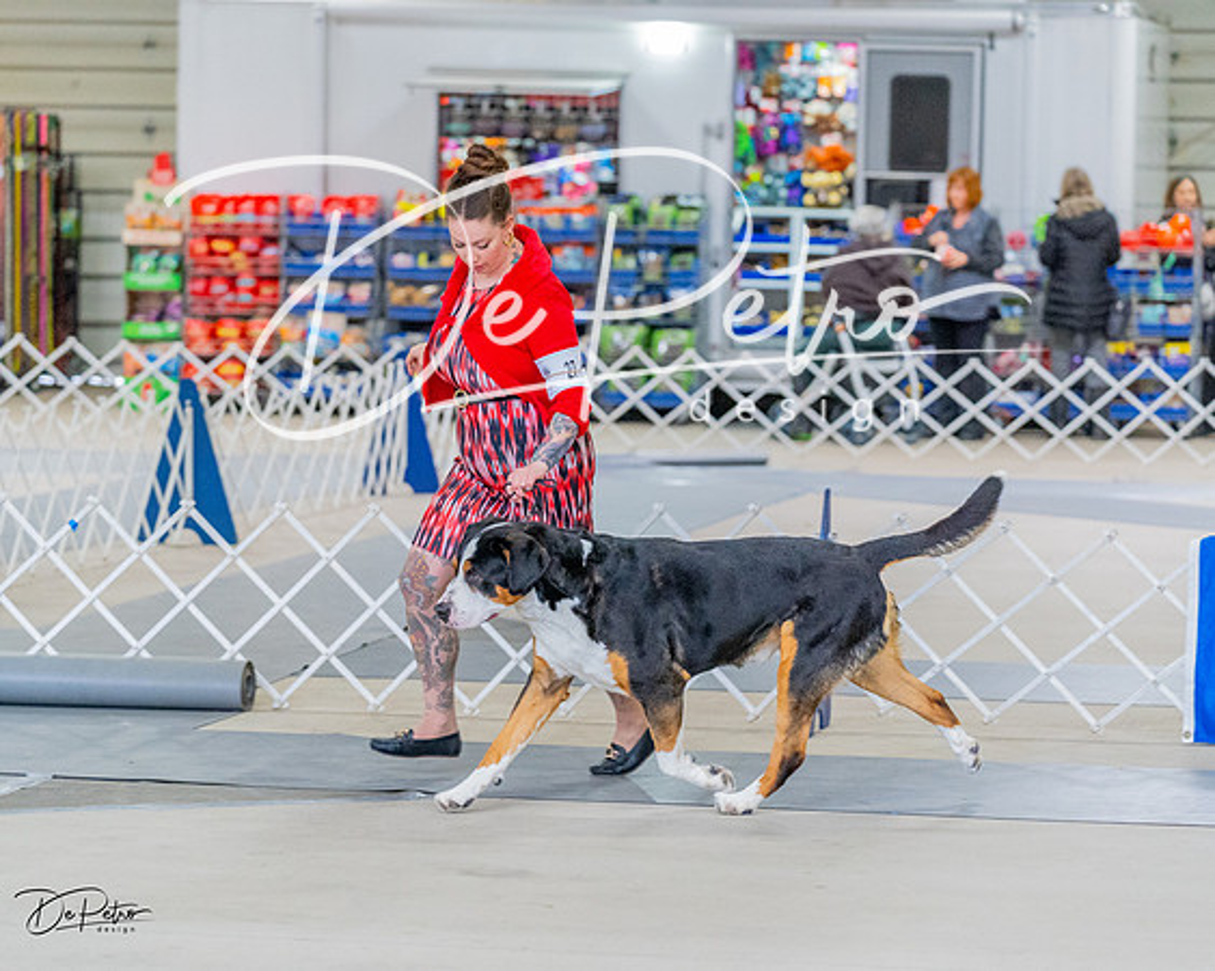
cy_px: 486
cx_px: 608
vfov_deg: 11.0
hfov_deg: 13.7
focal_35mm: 141
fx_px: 5060
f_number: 3.5
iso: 6400
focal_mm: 125
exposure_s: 1/400
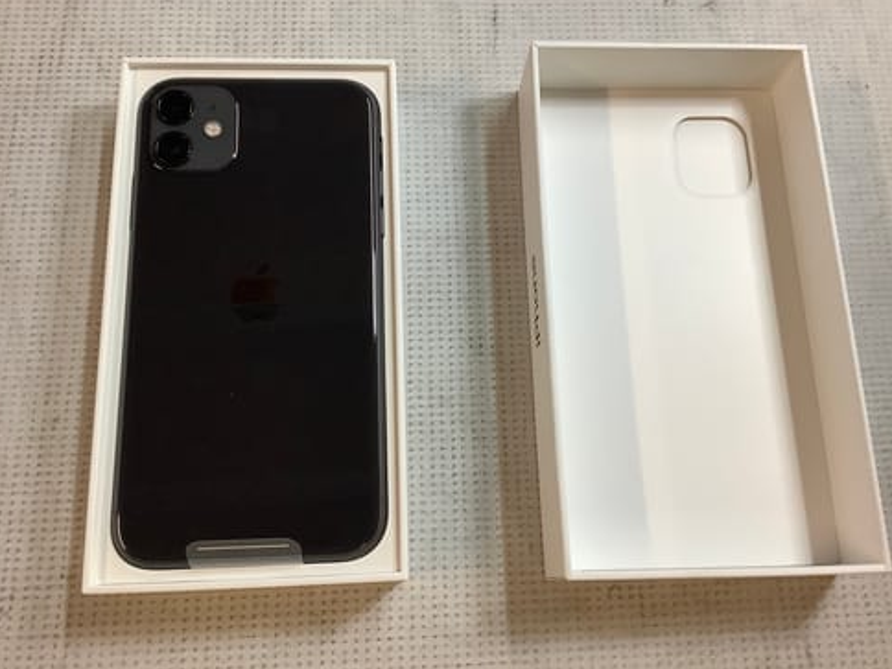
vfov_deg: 44.2
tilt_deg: -73.7
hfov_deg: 56.8
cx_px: 440
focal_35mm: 32
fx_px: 825
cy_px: 325
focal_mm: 3.3
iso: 100
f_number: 2.4
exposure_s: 1/50
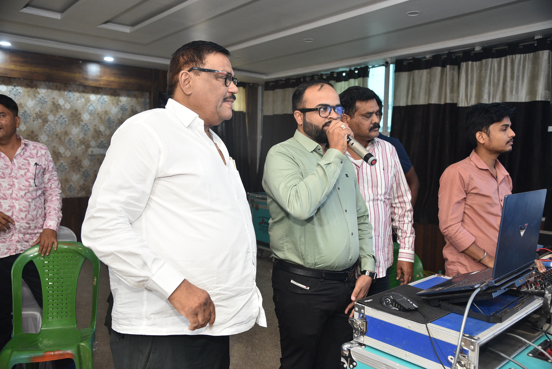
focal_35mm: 30
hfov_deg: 61.9
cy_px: 184
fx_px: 460
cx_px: 276
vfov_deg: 43.6
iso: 1250
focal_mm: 30
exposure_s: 1/200
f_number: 4.5
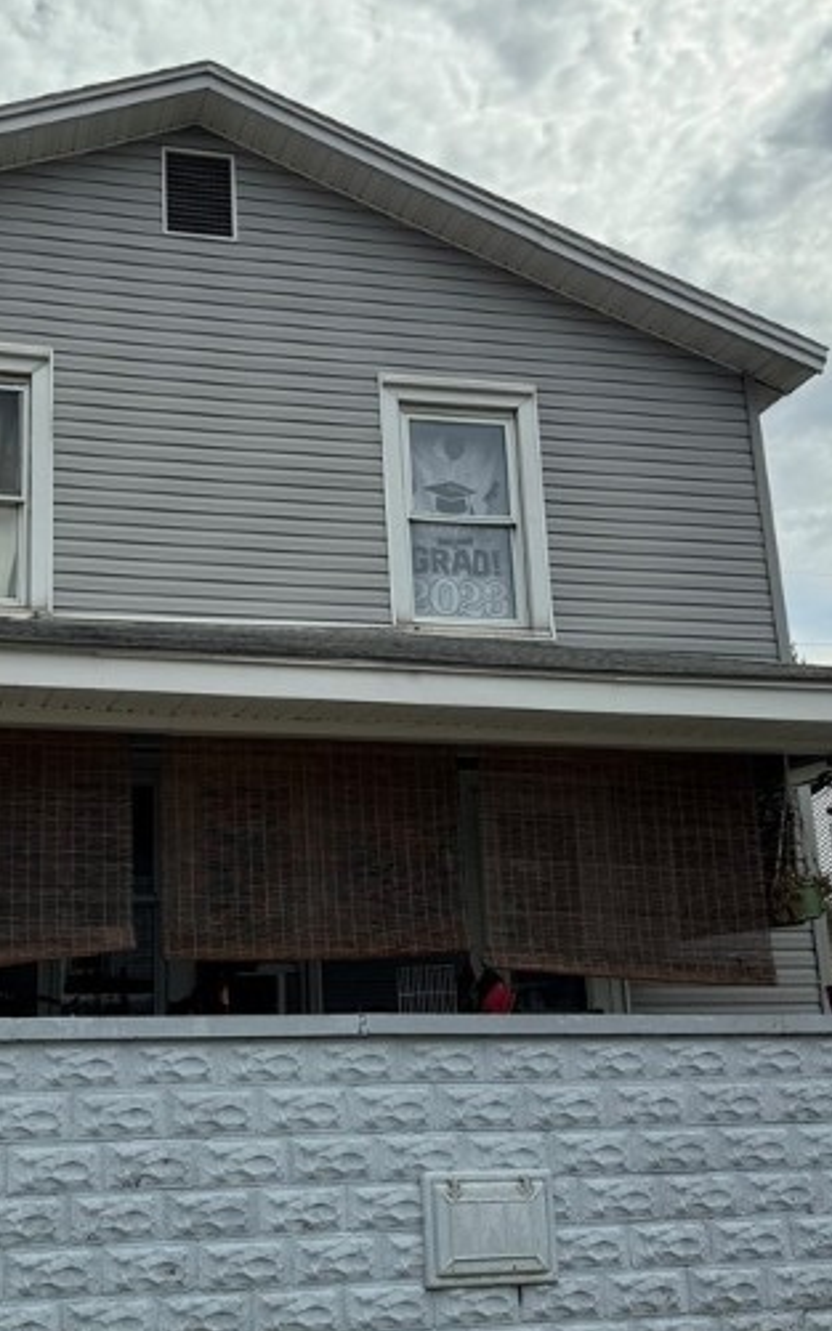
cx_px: 202
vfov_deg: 50.4
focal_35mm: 39
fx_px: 1415
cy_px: 701
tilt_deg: +14.2
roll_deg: +1.0
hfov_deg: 32.1
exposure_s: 1/5814
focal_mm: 6.76
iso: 80
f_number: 1.78
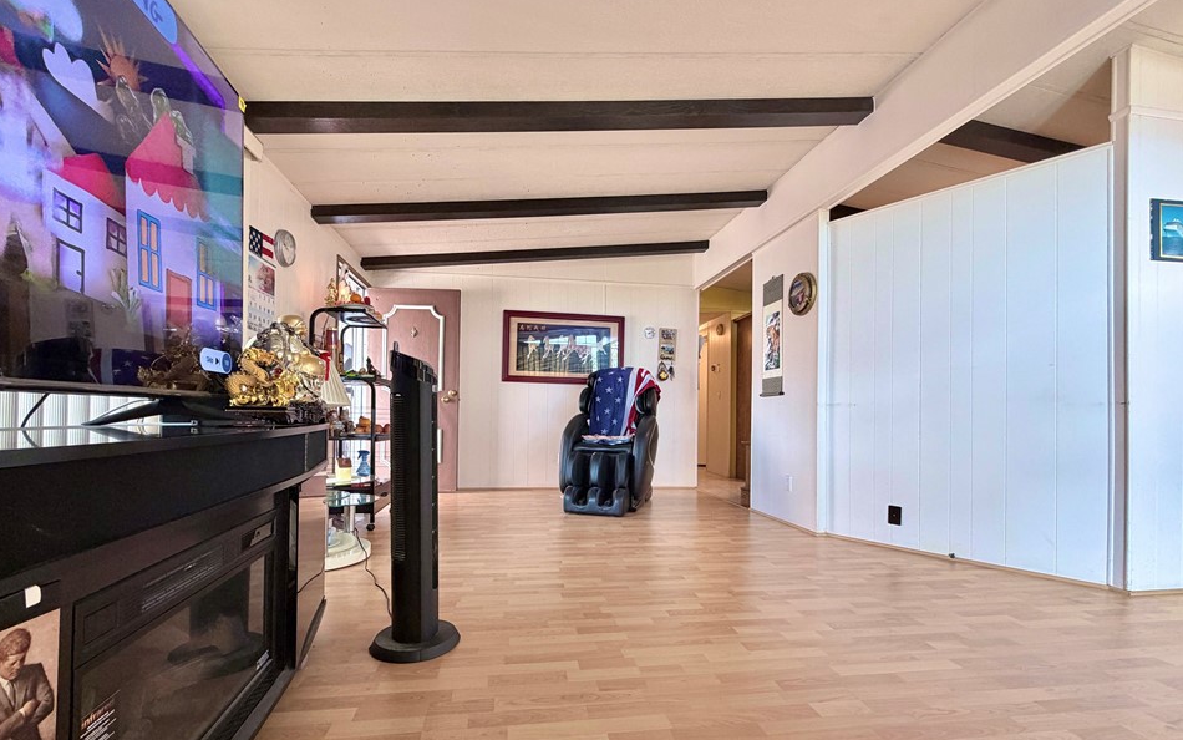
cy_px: 411
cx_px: 589
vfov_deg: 71.0
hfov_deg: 97.8
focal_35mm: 16
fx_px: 516
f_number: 2.2
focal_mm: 2.22
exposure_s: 1/60
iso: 160
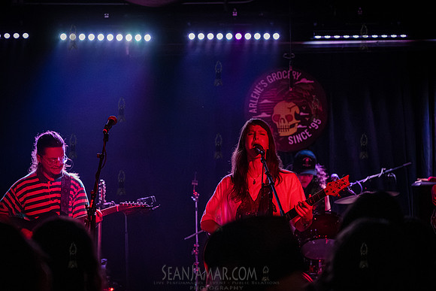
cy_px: 146
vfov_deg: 12.9
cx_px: 218
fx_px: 1291
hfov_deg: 19.2
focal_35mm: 107
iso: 16000
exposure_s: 1/250
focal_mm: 100
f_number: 3.2
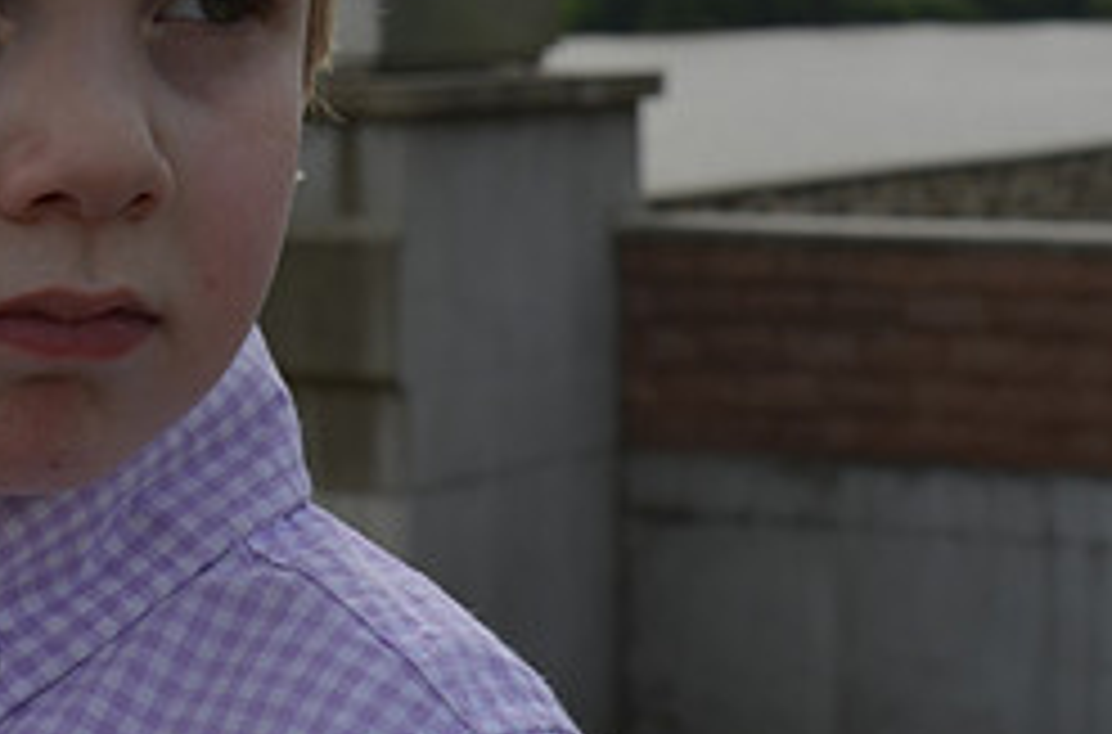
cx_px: -18
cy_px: 9
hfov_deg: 16.7
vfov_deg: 11.2
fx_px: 3695
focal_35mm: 120
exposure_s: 1/320
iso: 100
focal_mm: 34
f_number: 9
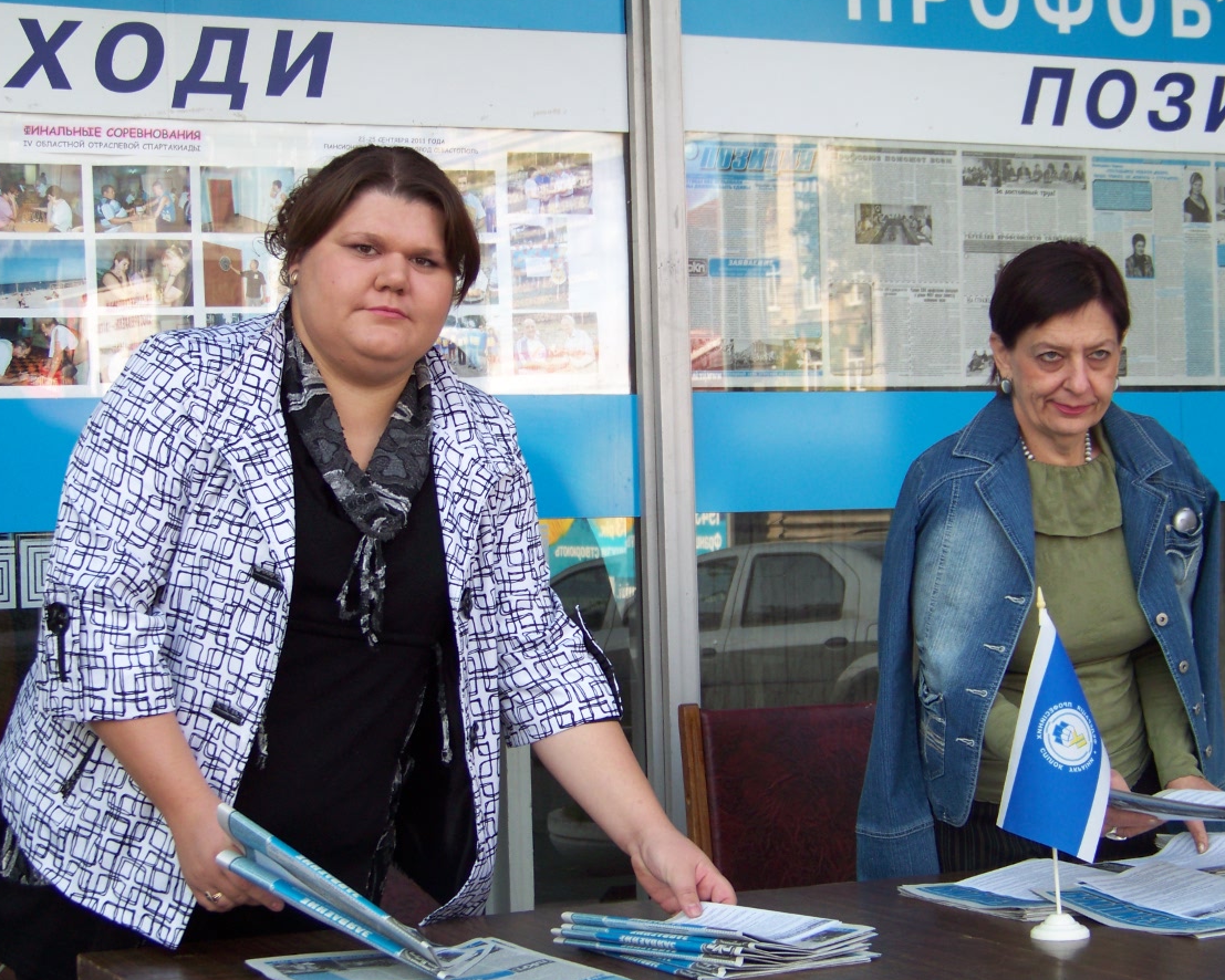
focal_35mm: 79
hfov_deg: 24.1
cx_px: 660
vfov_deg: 19.4
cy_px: 497
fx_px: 2865
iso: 71
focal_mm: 11.7
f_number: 3.2
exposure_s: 1/160
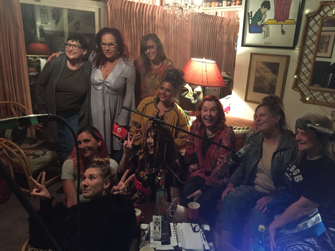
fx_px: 281
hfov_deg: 61.7
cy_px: 126
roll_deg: -0.7
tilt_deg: -17.8
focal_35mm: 29
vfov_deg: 48.2
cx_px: 168
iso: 400
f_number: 2.2
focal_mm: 4.15
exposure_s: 1/15
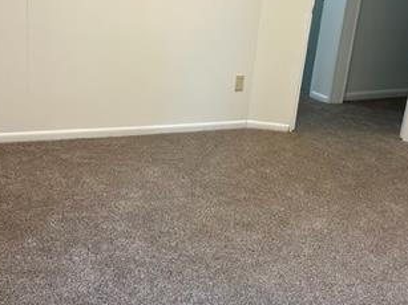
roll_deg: -5.9
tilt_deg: -17.8
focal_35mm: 50
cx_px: 194
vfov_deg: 29.1
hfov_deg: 38.2
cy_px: 135
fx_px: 589
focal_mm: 6.86
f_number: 1.78
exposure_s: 1/60
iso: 160
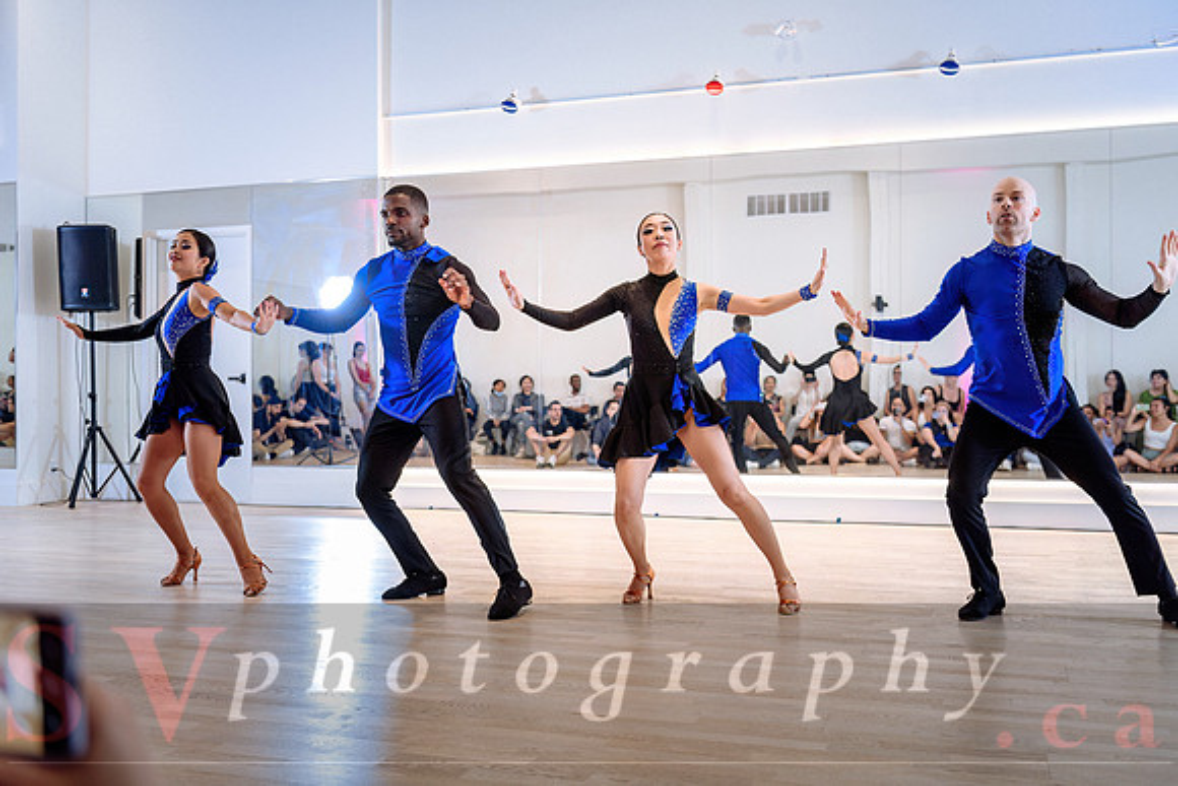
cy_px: 393
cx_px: 589
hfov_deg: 53.1
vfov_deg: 36.9
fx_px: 1178
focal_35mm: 36
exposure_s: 1/250
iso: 1600
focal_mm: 36
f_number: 2.8
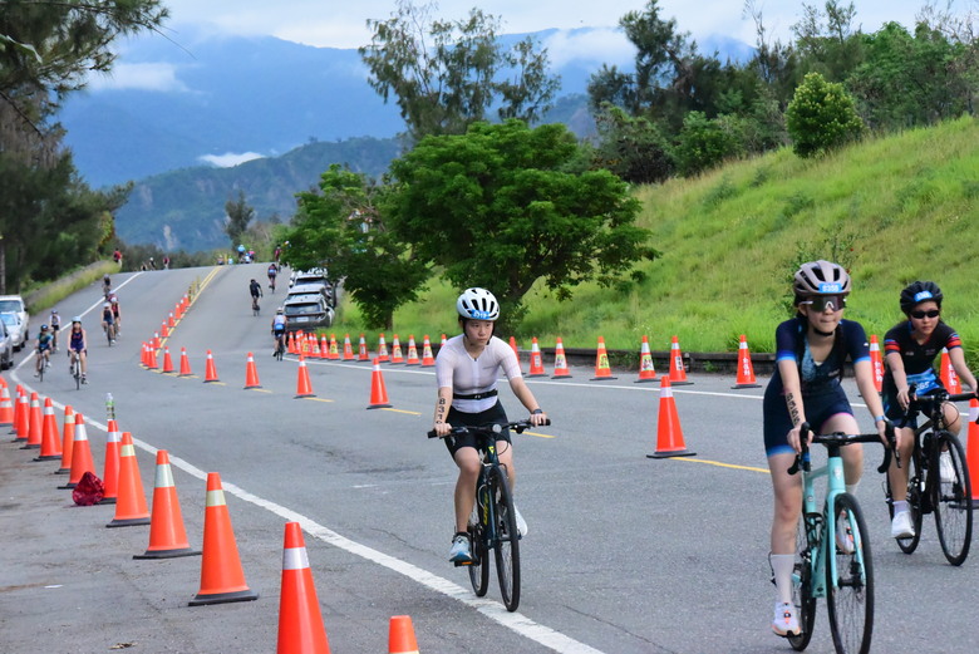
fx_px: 3673
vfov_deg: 10.2
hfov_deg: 15.2
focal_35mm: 135
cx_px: 490
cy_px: 327
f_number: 13
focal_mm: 135
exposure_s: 1/2500
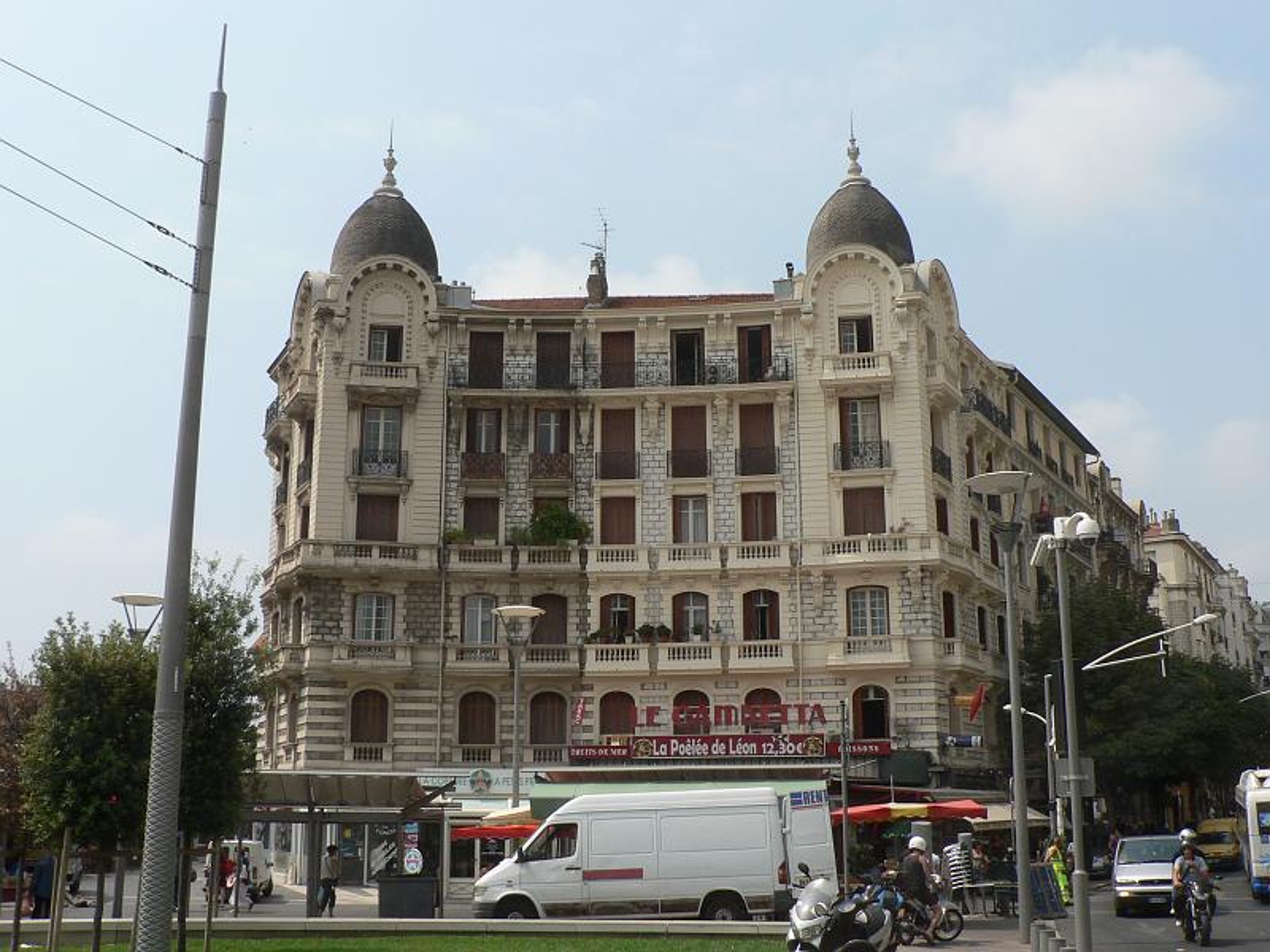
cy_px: 476
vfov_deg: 39.7
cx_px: 635
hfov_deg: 51.4
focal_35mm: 36
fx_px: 1321
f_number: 5.6
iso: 80
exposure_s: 1/640
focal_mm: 6
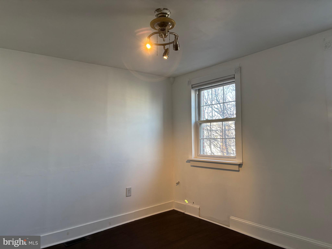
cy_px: 124
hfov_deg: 67.3
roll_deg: +0.4
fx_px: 249
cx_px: 166
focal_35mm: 26
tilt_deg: +4.5
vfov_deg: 53.1
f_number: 1.6
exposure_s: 1/109
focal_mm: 5.96
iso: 125
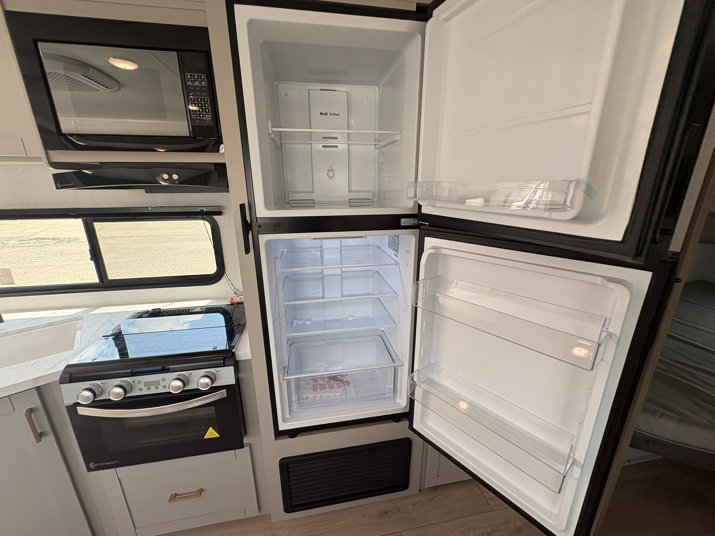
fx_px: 289
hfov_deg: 102.1
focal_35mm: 14
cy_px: 268
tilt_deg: -14.5
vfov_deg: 85.7
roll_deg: -1.6
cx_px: 358
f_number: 2.2
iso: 100
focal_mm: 2.22
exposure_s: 1/99
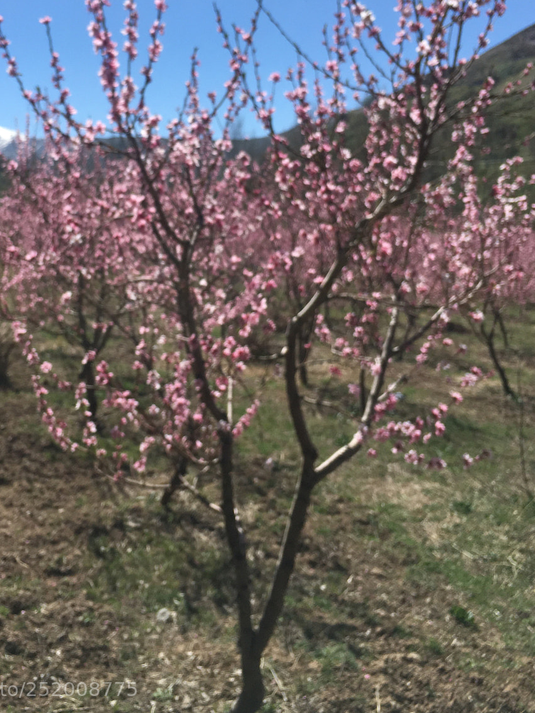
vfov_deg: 45.1
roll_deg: +4.0
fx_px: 845
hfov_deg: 34.9
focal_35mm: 41
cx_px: 186
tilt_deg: -0.3
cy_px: 235
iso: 25
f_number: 2.2
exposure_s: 1/2653
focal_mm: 4.15
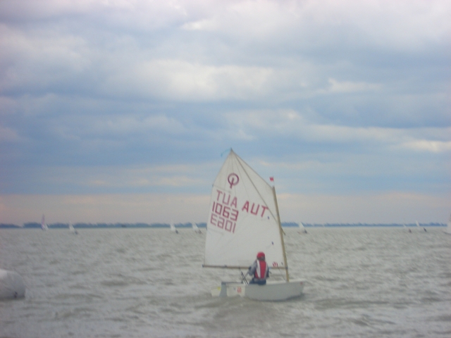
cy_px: 169
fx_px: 1368
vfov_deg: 14.1
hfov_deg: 18.7
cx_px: 226
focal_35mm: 105
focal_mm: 17.4
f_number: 7.7
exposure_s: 1/100
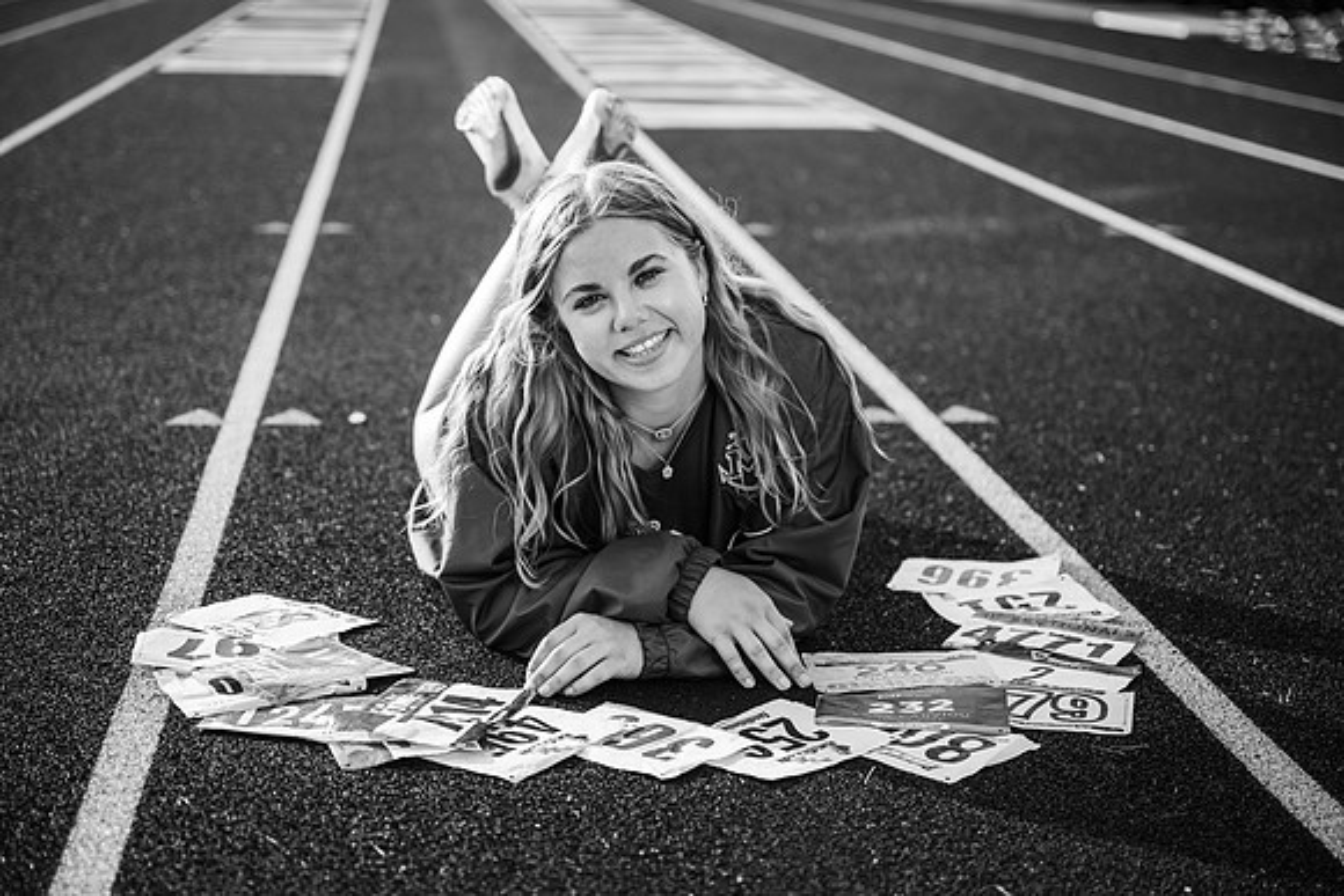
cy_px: 448
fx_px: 2387
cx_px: 672
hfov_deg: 31.4
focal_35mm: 64
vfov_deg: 21.3
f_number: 2.8
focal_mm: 60
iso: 200
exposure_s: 1/1250
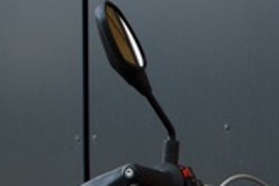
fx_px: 1736
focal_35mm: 224
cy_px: 494
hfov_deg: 8.8
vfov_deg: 5.8
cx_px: 494
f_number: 4
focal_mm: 34
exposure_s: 1/160
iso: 320
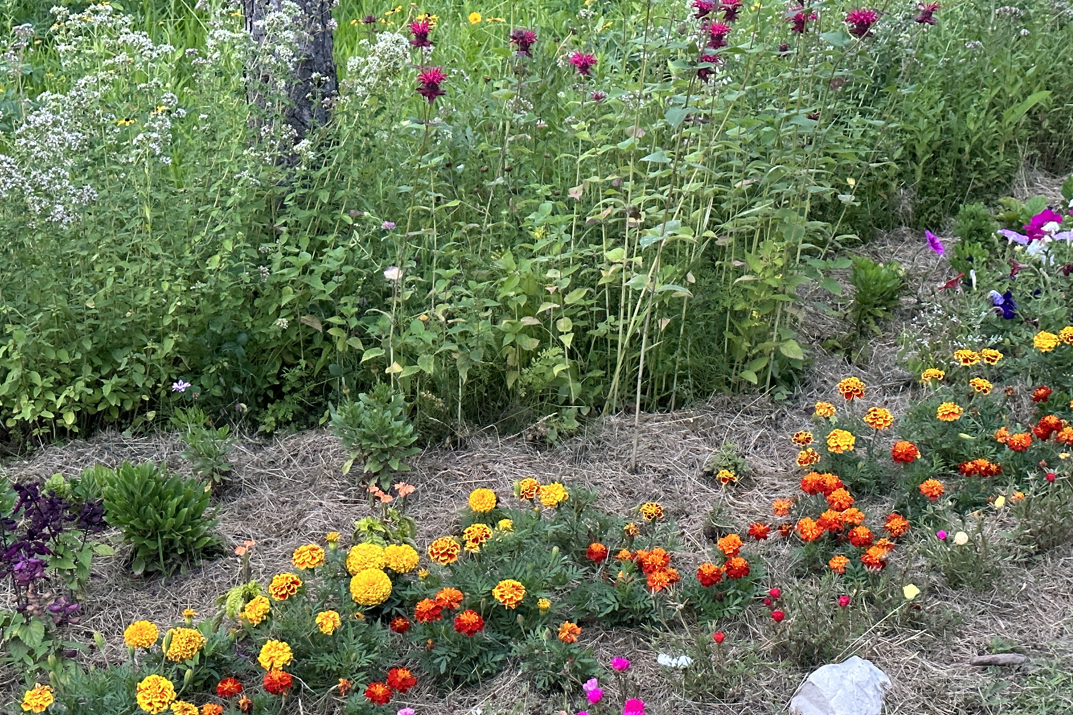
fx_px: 1848
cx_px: 475
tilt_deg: -20.8
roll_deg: -1.1
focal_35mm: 62
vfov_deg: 21.9
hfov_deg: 32.4
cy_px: 391
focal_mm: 6.86
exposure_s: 1/40
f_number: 1.78
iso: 500
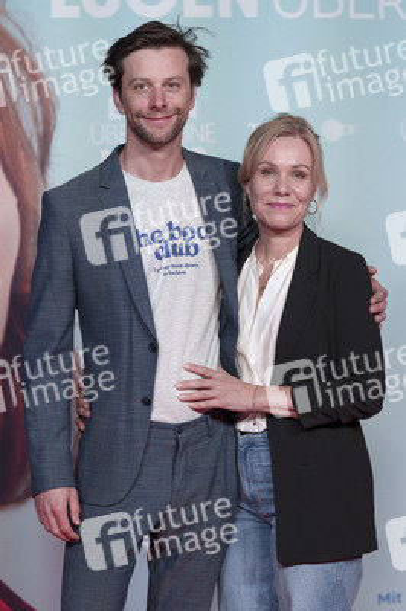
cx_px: 203
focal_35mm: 70
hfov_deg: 19.4
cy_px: 306
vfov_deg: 28.9
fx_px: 1186
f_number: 2.8
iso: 500
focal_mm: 70
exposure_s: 1/250
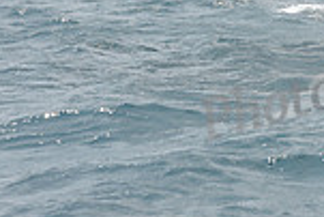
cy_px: -57
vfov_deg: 3.5
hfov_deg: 5.2
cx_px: 616
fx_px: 3531
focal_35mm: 392
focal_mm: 102
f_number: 11
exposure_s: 1/800
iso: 250
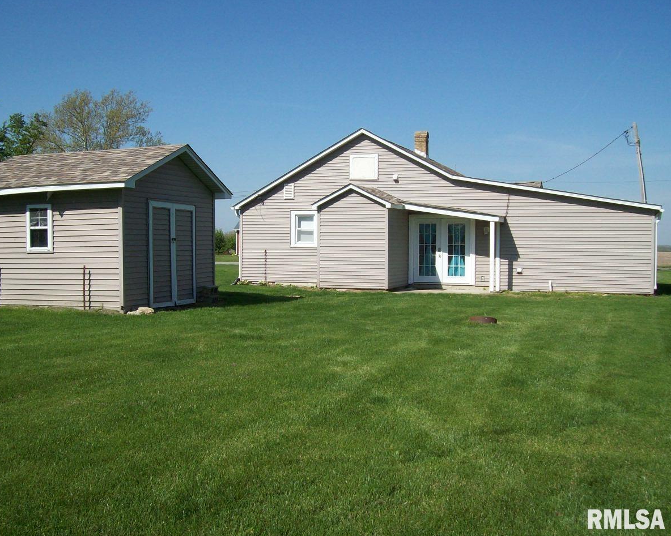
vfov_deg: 39.2
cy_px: 267
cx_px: 311
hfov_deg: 47.9
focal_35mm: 38
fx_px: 755
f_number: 4.8
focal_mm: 6
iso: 80
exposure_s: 1/800
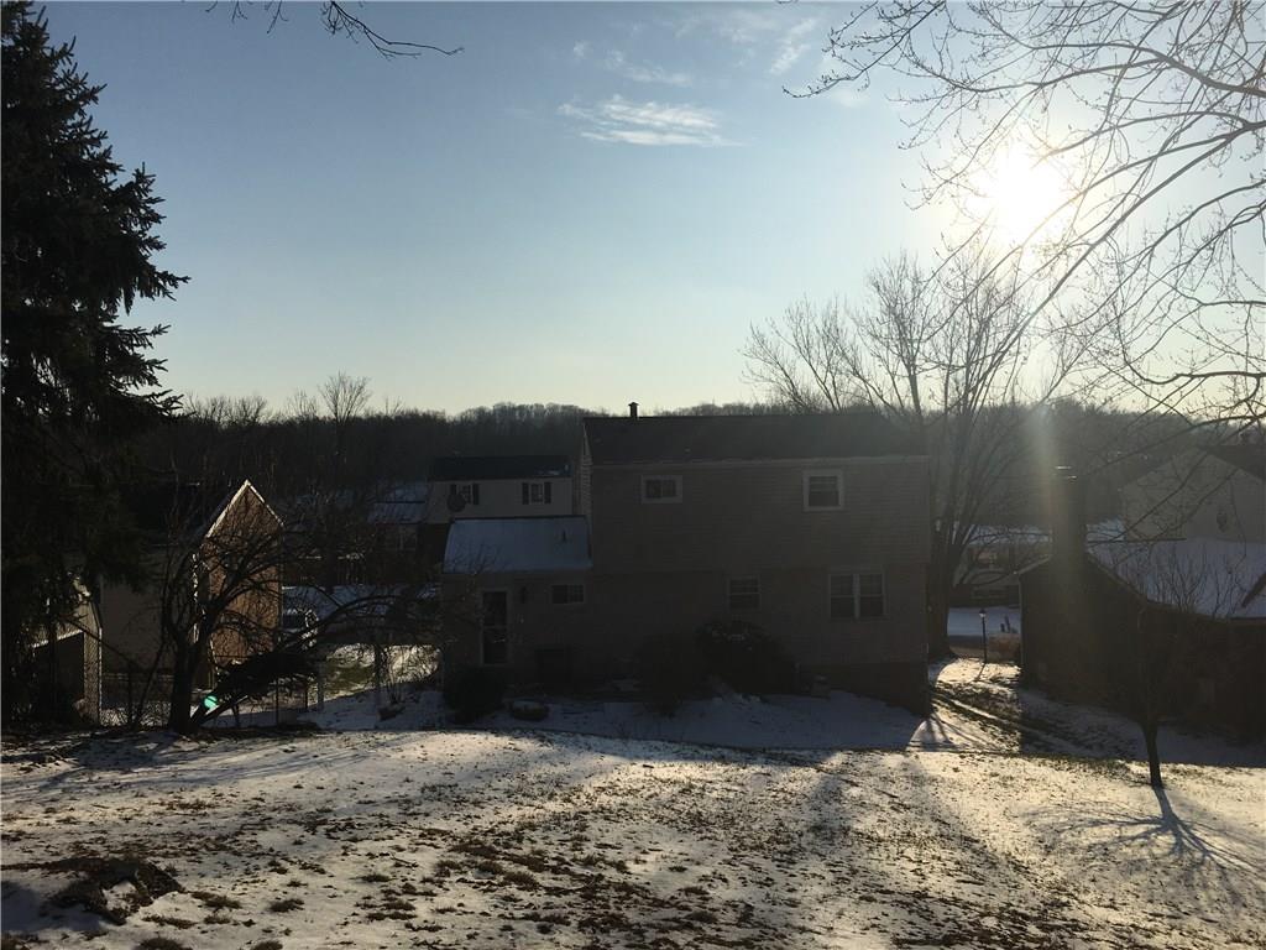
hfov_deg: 61.7
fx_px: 1061
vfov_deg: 48.2
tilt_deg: +1.0
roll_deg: +1.2
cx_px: 633
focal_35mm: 29
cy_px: 475
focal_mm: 4.15
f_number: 2.2
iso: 25
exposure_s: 1/5917
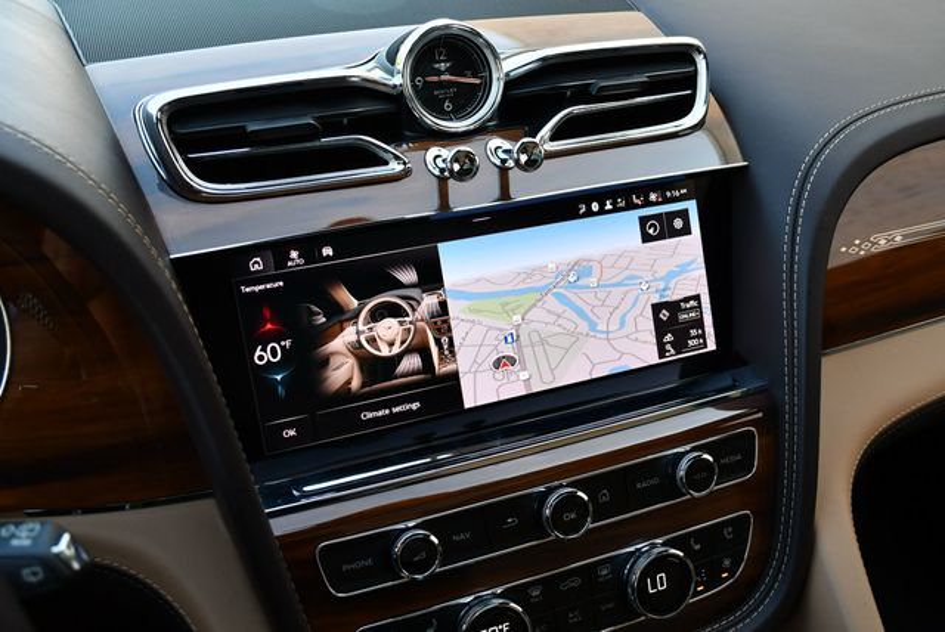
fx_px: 946
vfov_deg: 36.9
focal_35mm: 36
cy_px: 316
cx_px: 472
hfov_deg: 53.1
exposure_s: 1/250
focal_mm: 18
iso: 400
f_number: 3.5
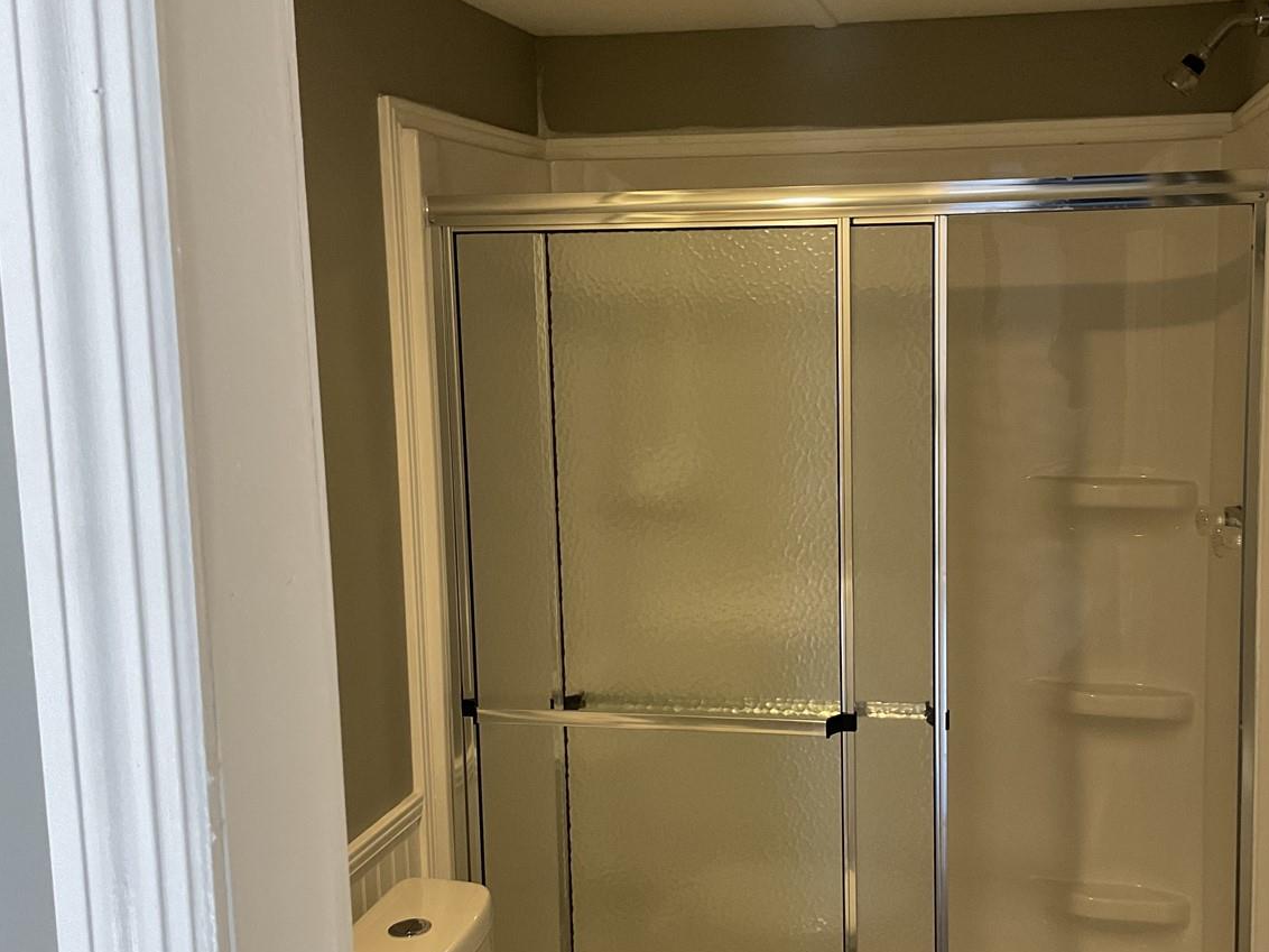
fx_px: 1503
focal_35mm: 41
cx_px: 788
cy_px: 502
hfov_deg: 45.4
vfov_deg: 35.1
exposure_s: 1/60
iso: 64
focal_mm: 3
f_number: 1.8
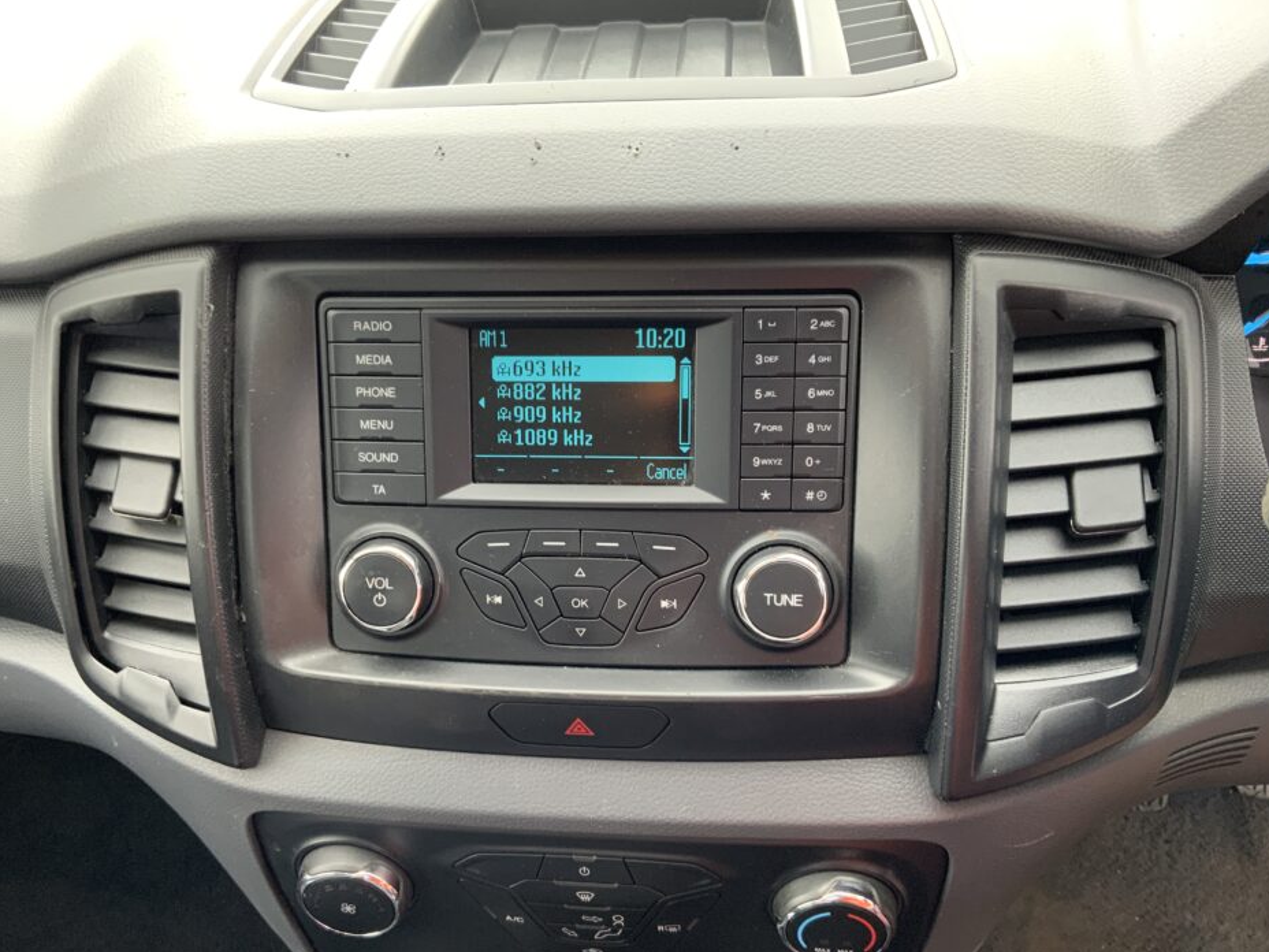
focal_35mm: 32
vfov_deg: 44.1
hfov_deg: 56.8
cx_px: 588
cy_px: 520
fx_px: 1173
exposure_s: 1/79
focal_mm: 3
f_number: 1.8
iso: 64
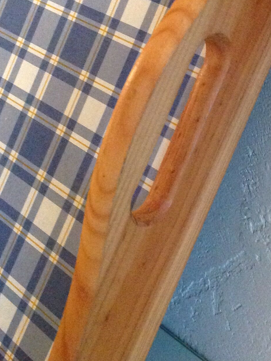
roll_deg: -12.0
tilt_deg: -17.3
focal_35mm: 73
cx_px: 204
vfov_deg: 26.5
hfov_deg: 20.0
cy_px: 124
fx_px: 762
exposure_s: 1/17
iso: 640
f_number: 2.4
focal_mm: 4.28
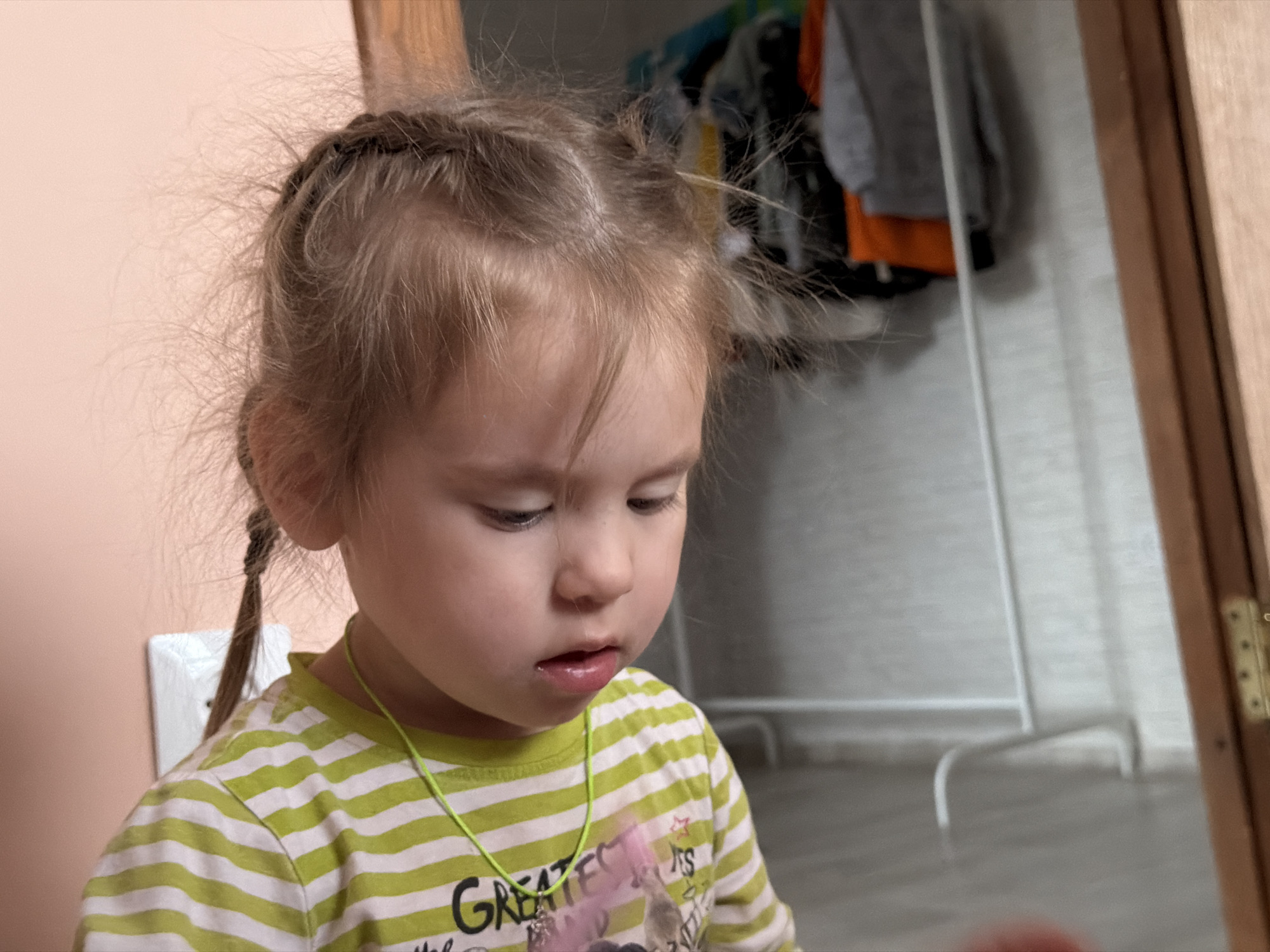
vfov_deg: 30.3
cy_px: 476
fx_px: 1761
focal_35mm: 48
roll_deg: +8.3
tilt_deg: +3.6
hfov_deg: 39.7
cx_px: 635
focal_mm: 6.76
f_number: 1.78
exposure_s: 1/25
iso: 800
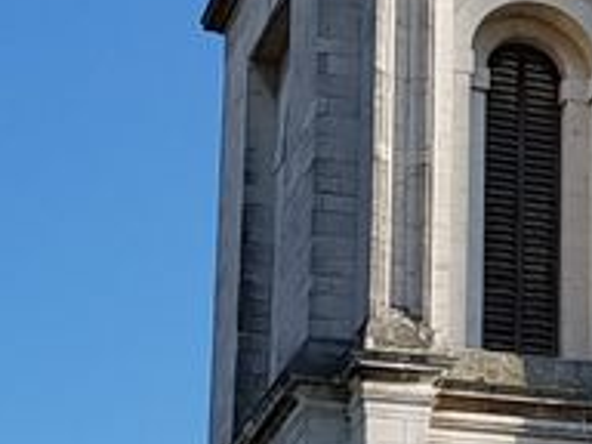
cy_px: 444
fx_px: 2959
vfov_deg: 8.5
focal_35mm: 173
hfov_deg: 10.4
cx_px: 1224
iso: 40
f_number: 1.7
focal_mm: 4.2
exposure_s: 1/1616
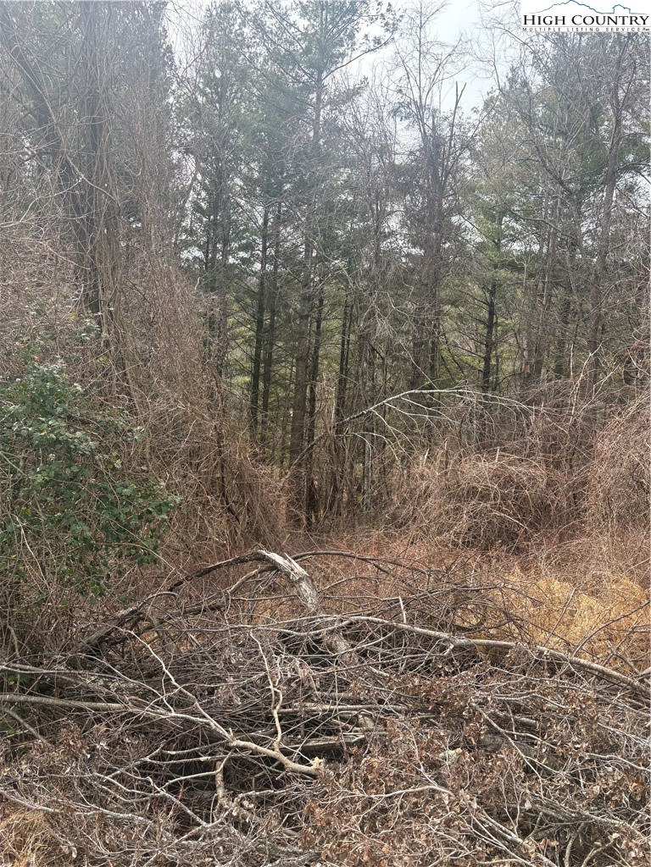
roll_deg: -4.1
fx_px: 652
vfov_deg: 67.3
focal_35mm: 26
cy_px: 434
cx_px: 326
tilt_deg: -10.1
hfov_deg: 53.1
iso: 64
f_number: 1.6
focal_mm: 5.96
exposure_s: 1/907
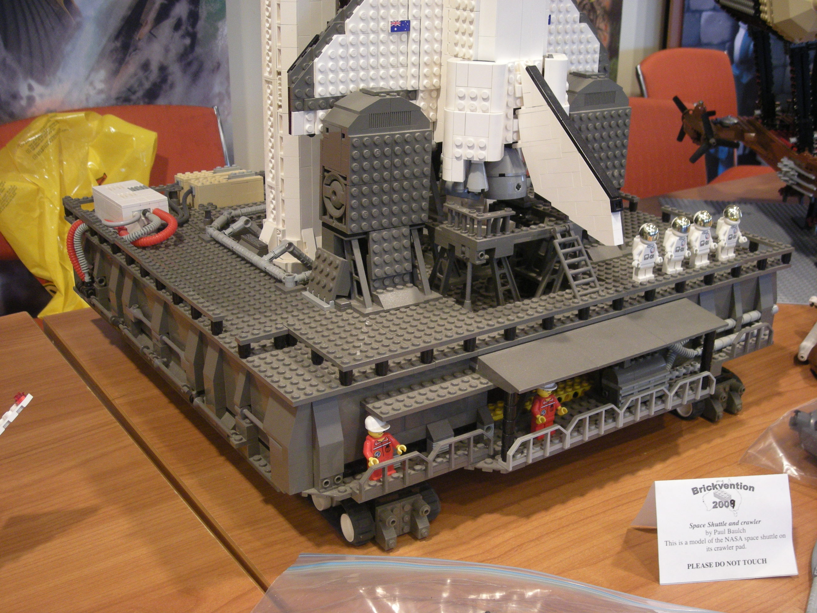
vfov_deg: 32.9
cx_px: 408
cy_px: 306
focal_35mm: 44
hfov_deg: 42.9
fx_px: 1038
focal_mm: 7.1
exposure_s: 1/8
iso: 173
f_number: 3.1
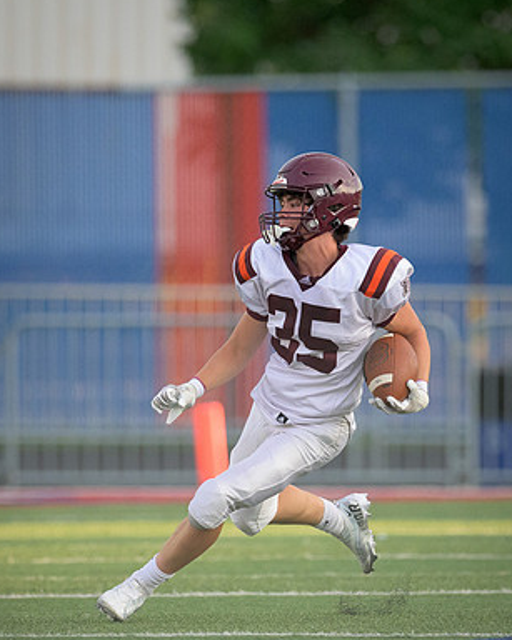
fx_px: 23724
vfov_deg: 1.5
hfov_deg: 1.2
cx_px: 334
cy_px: 388
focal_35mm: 1252
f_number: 4
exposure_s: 1/2500
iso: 2000
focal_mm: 500
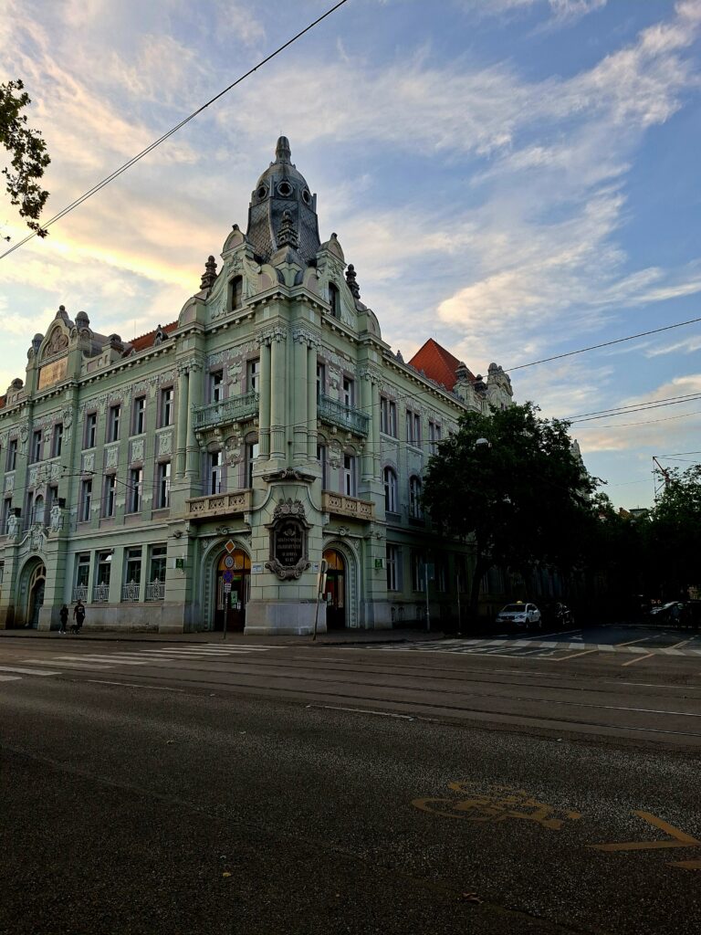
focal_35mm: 23
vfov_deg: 73.9
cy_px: 468
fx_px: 621
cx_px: 350
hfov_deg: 58.9
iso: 50
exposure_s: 1/345
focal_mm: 5.54
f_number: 1.8
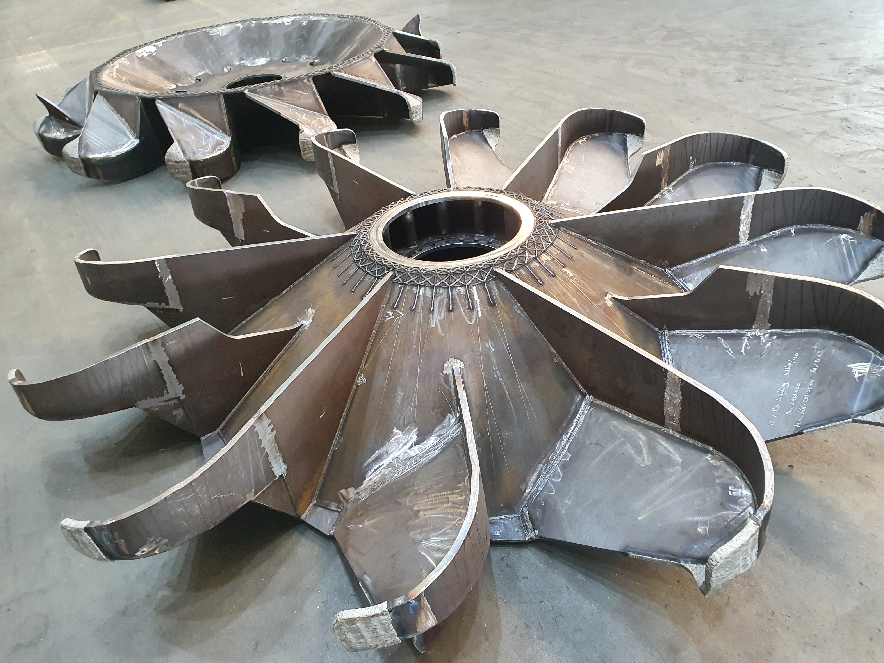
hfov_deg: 67.3
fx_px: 664
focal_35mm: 26
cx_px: 442
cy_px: 332
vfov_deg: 53.1
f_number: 2.4
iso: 500
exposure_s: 1/50
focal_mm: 4.32
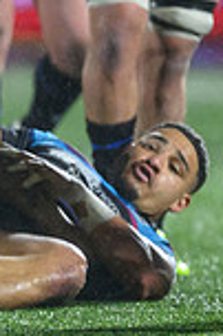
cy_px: 43
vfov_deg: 1.0
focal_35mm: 2054
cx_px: -436
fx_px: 19127
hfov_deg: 0.7
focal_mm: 400
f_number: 3.2
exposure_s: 1/1600
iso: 4000
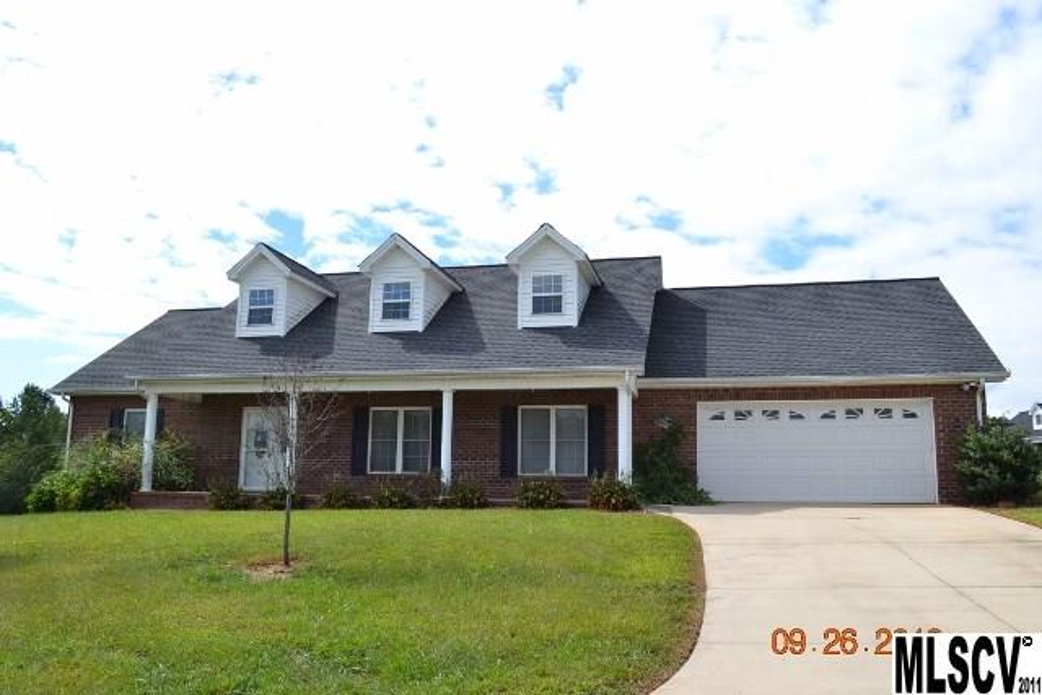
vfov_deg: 48.0
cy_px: 348
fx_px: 782
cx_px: 521
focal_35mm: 27
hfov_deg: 67.4
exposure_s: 1/250
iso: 100
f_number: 8
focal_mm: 18
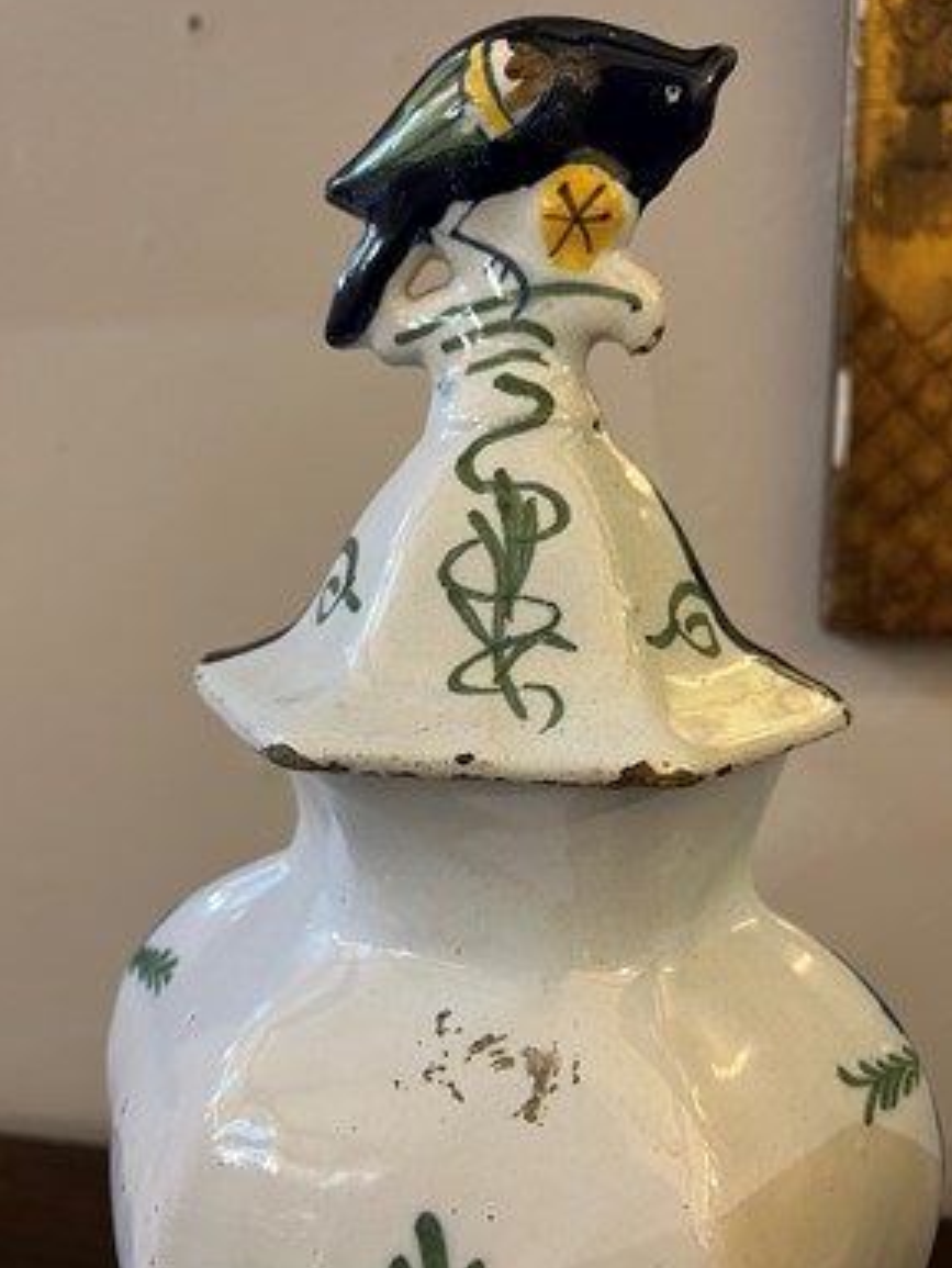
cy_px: 642
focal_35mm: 27
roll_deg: +0.3
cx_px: 484
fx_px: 990
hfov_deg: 51.4
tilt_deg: -7.3
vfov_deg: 65.3
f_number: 1.6
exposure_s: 1/50
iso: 125
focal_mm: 5.1
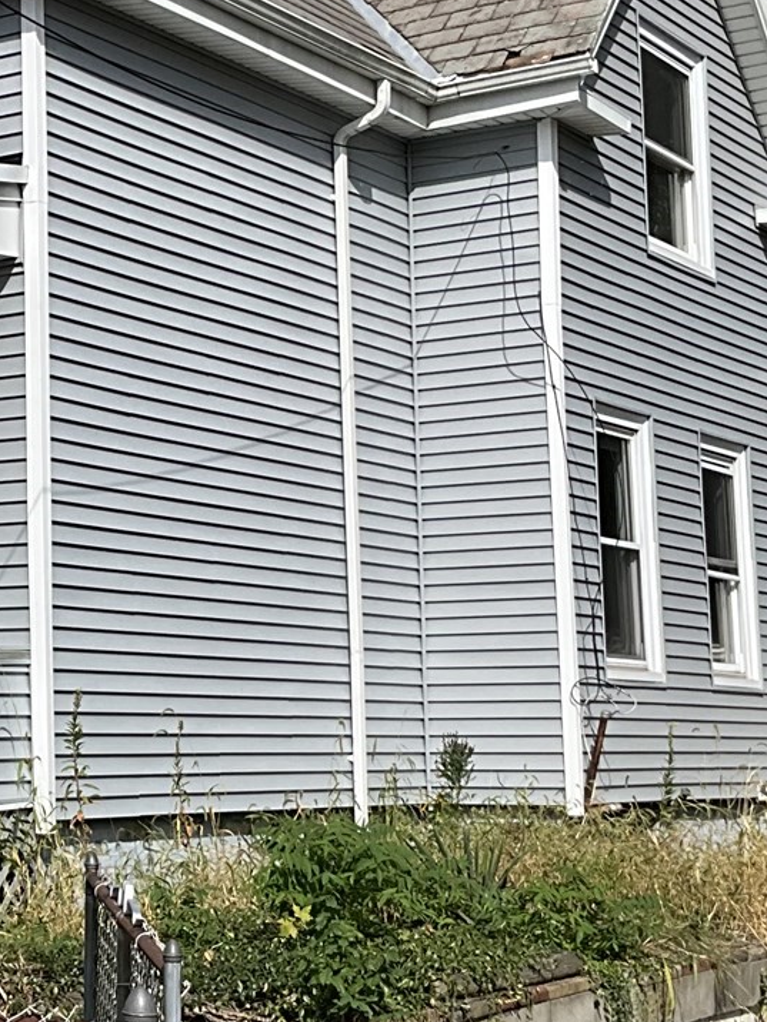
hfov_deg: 17.2
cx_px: -54
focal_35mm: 83
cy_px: 413
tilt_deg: +8.7
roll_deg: +0.3
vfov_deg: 23.5
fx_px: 2452
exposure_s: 1/2538
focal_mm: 3
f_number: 1.8
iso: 25
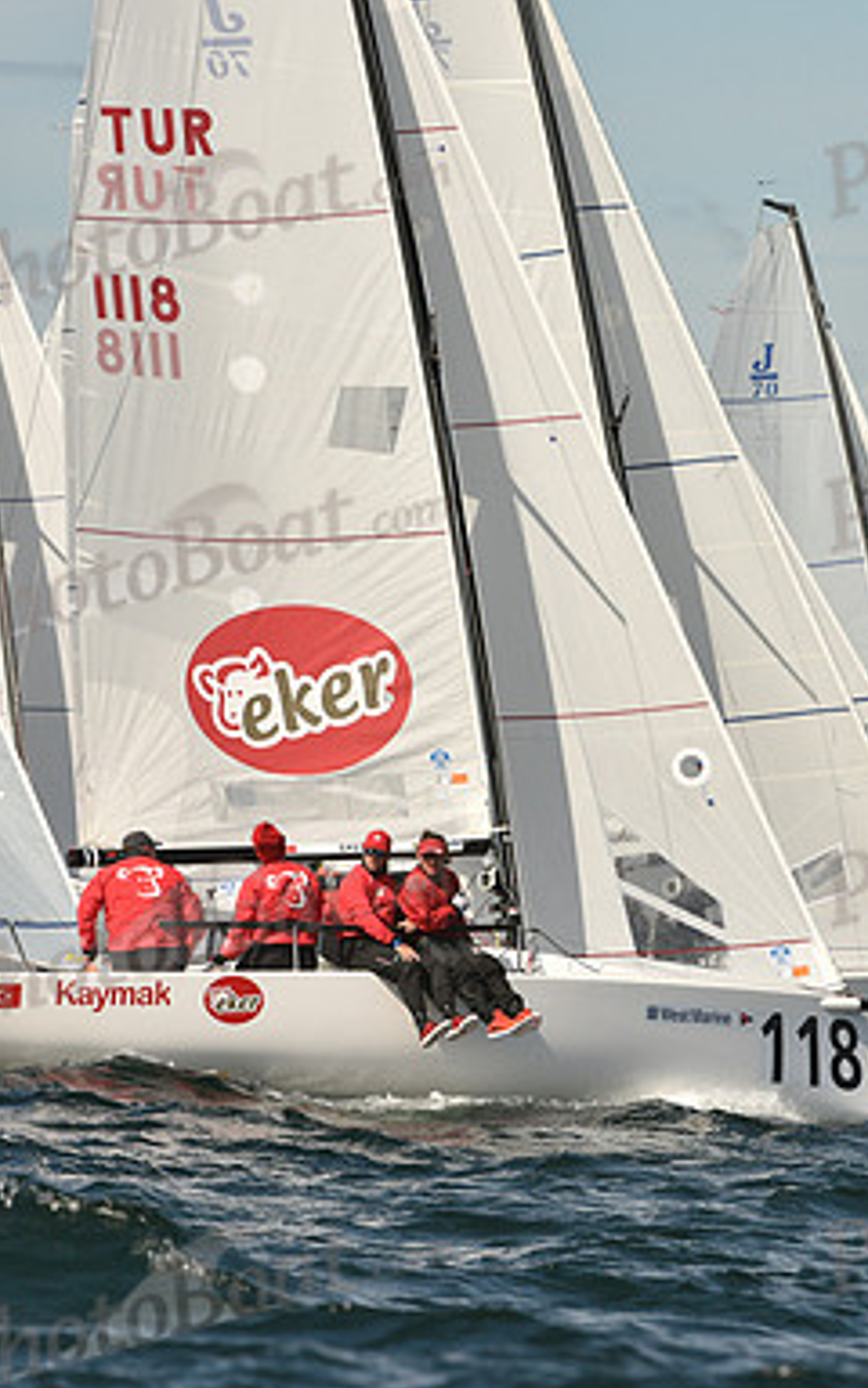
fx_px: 19795
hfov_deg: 2.5
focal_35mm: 523
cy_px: 696
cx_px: 640
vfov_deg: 4.0
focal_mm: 340
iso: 400
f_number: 9
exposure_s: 1/1600
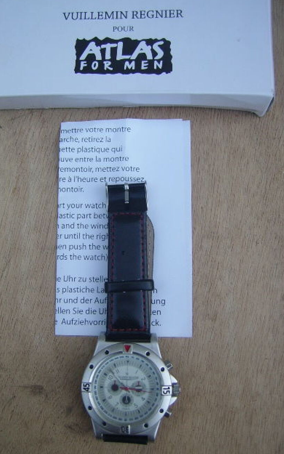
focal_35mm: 38
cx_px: 134
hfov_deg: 33.6
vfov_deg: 51.6
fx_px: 471
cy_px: 222
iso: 100
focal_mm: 5.95
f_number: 2.8
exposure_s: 1/136
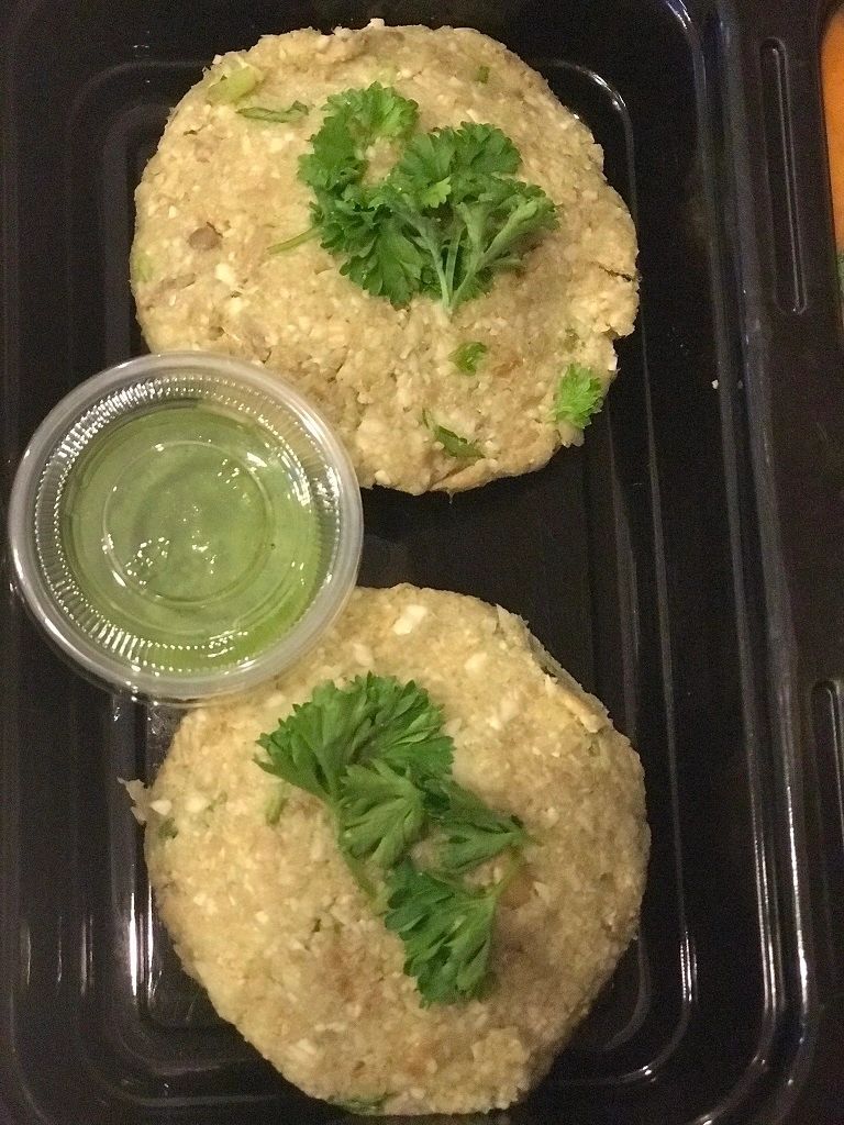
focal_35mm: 57
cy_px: 562
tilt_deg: -78.7
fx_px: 1853
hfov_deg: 25.7
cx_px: 422
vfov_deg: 33.8
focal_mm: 6.6
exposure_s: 1/60
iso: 1250
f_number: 2.8
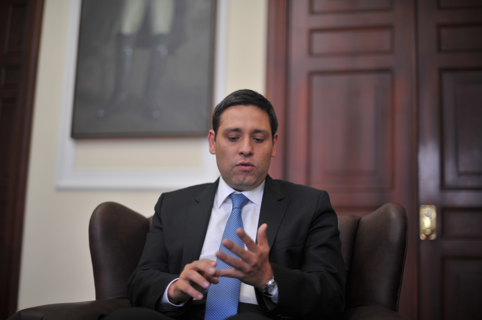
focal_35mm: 50
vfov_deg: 27.0
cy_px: 160
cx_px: 241
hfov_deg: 39.6
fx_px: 669
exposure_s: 1/125
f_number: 1.4
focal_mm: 50
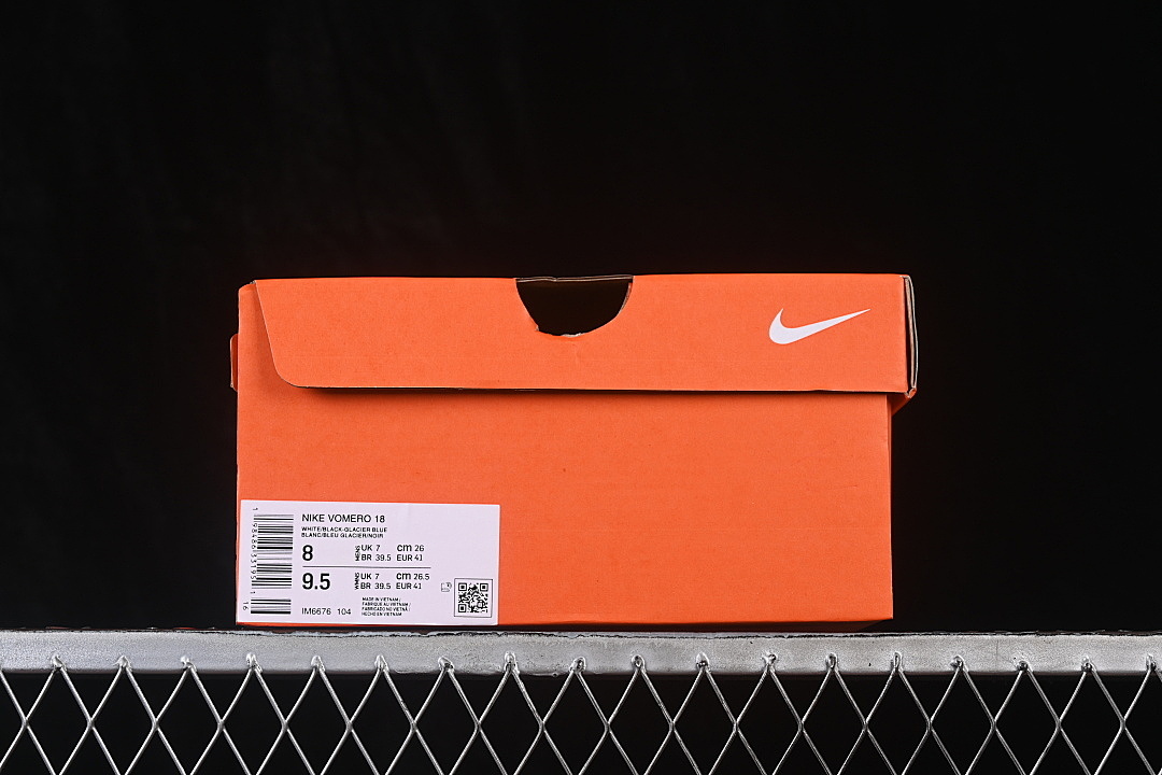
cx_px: 581
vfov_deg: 18.2
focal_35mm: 75
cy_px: 388
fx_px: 2421
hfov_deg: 27.0
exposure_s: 1/80
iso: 160
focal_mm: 50
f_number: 8
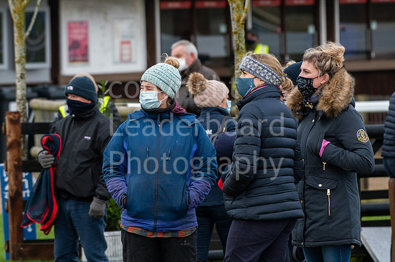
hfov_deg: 5.7
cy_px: 132
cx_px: 198
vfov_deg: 3.8
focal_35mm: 360
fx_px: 3949
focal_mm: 240
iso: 1250
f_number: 5.6
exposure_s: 1/1000
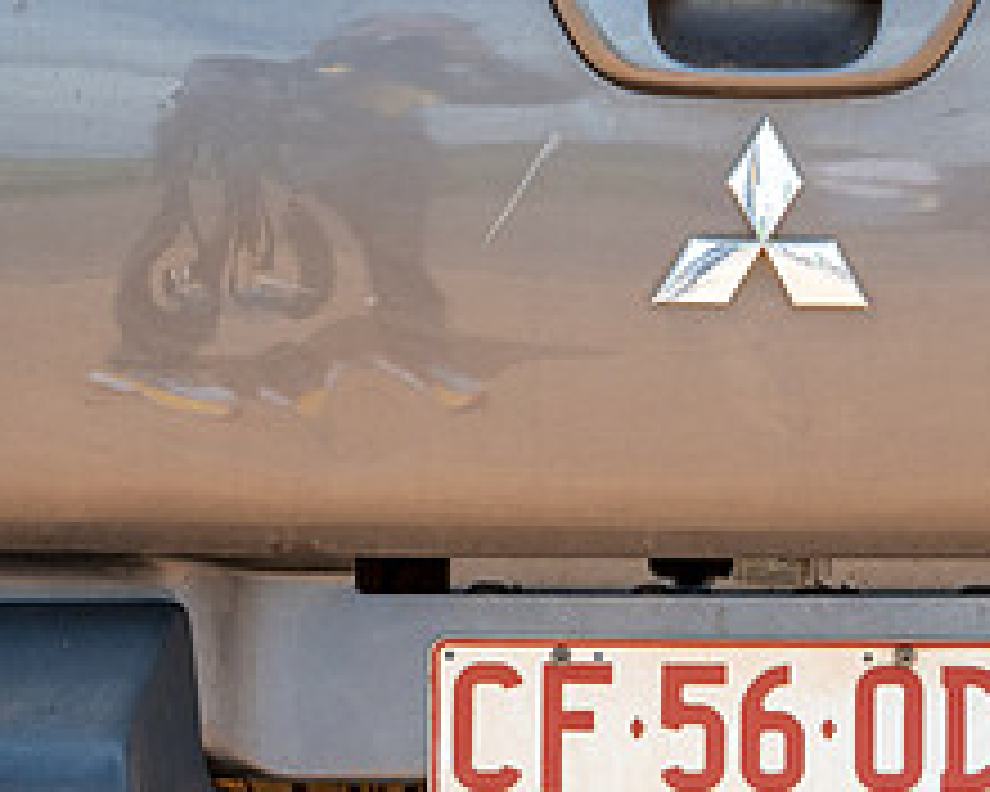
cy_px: 726
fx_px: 5069
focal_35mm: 173
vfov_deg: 8.9
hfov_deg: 11.1
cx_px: 706
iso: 640
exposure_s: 1/1250
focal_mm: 70
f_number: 8
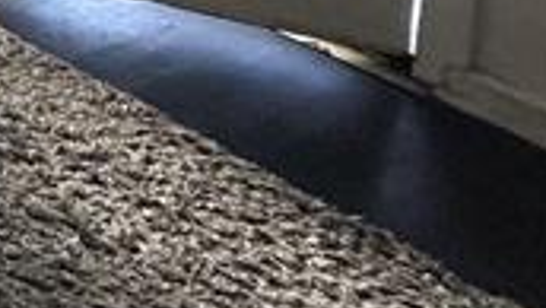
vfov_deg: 10.0
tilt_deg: -1.9
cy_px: -610
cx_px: -806
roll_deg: +0.8
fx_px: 1318
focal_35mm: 91
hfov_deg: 14.3
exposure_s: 1/120
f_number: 2.2
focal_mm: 2.22
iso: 200
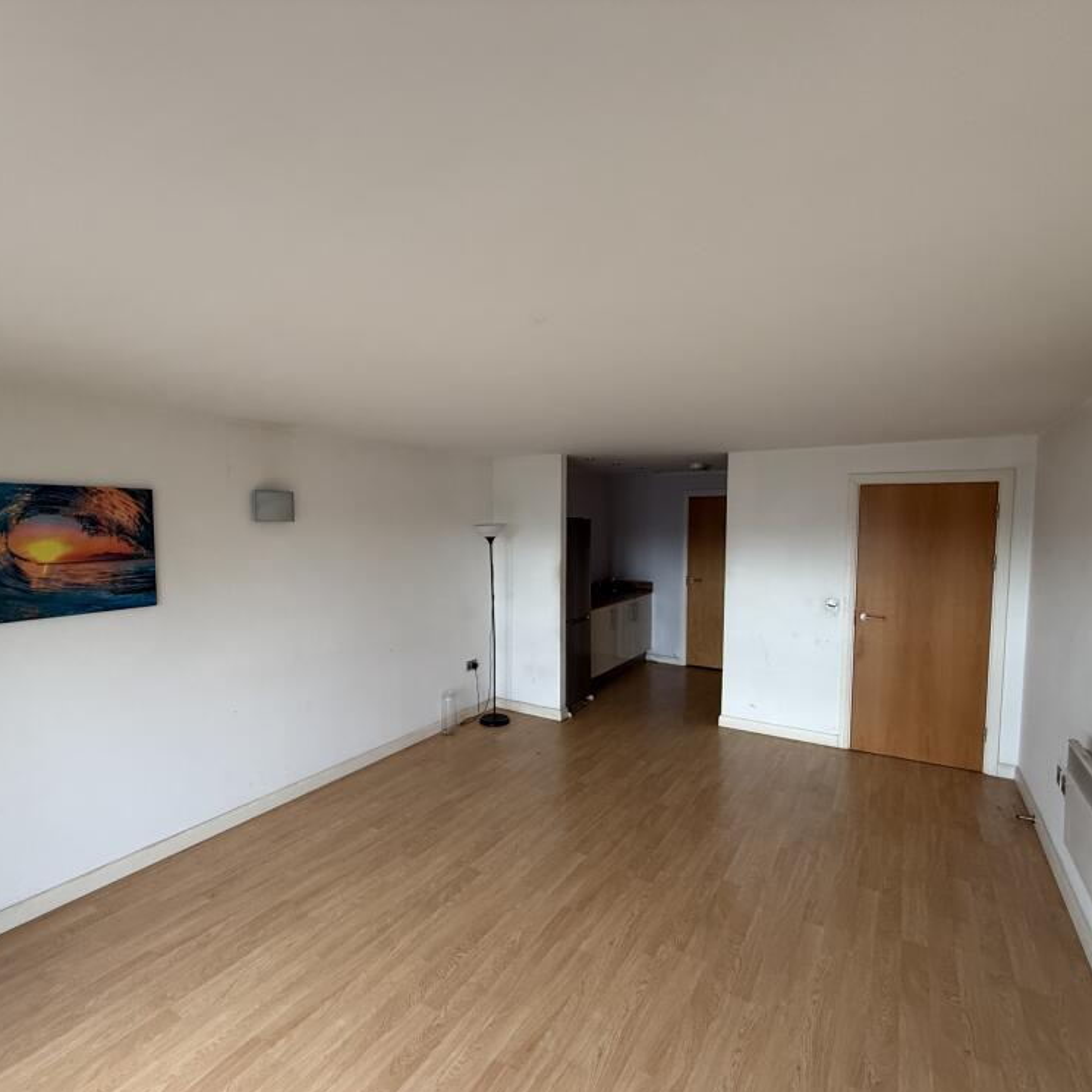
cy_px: 560
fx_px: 607
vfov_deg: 84.0
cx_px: 531
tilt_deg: -3.6
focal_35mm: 17
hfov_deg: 83.9
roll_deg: -0.3
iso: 320
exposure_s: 1/99
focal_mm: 2.22
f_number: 2.2
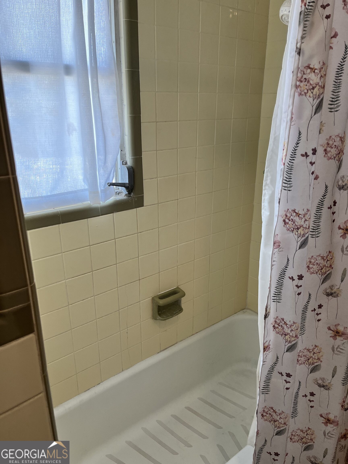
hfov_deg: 53.1
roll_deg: +0.8
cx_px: 174
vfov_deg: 67.3
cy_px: 232
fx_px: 349
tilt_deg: -19.9
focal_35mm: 26
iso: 100
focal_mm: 5.1
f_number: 1.6
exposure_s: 1/120
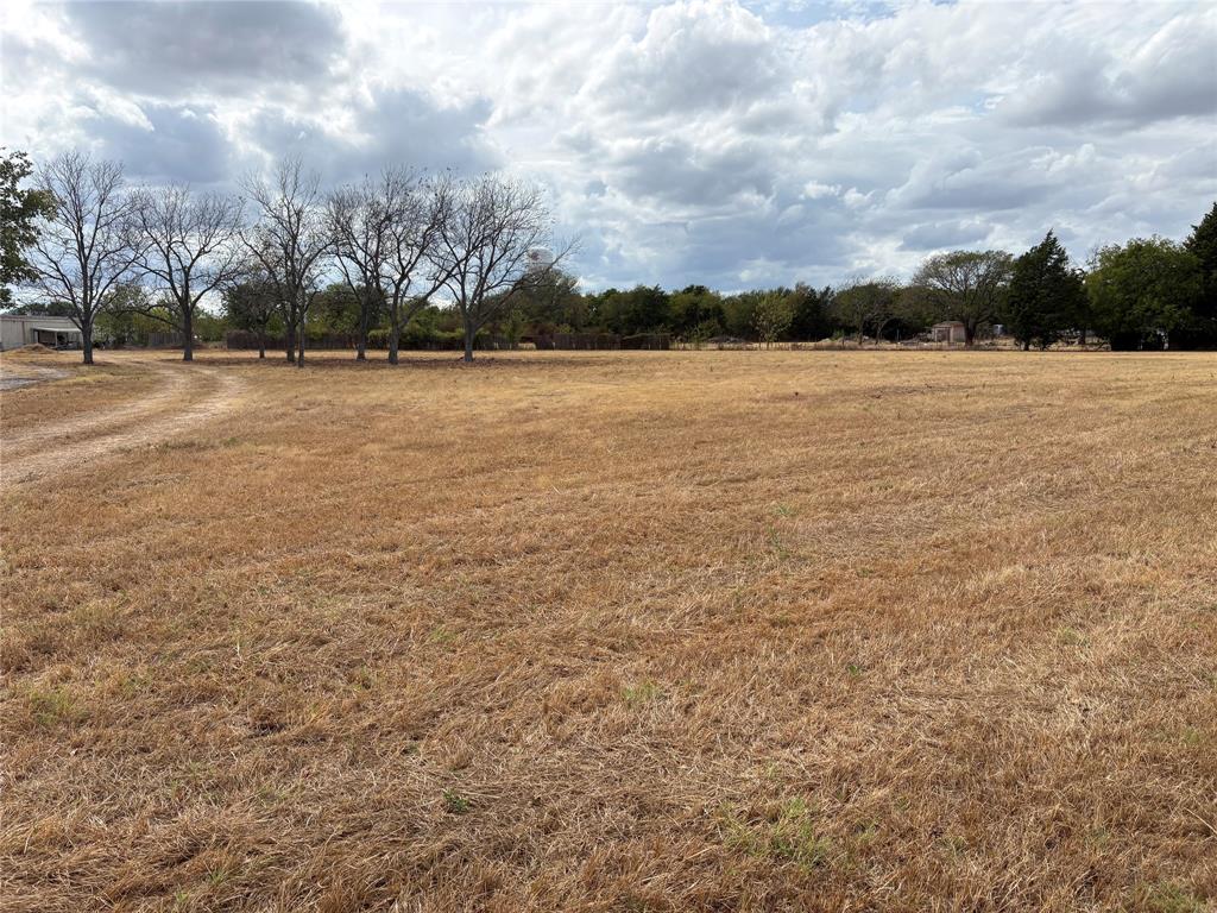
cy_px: 456
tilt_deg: -7.4
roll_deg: -0.3
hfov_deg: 67.3
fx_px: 914
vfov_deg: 53.1
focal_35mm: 26
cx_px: 608
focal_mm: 5.96
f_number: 1.6
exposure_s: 1/4065
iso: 50
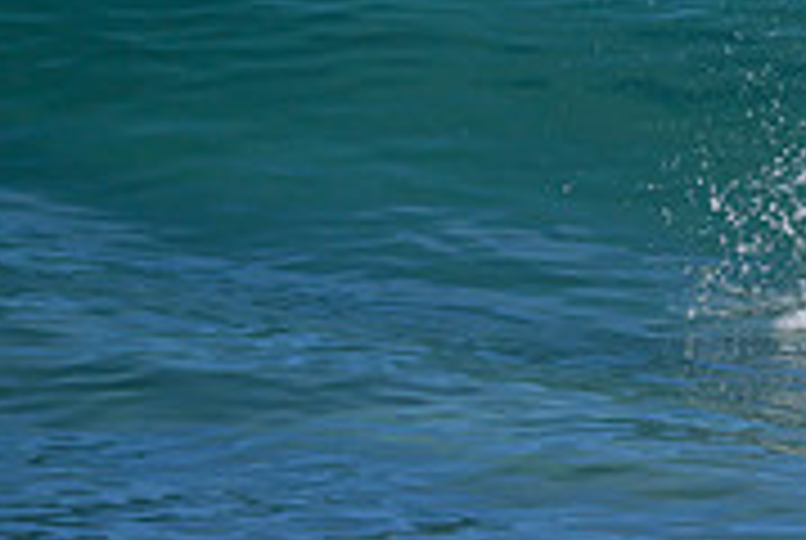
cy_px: -356
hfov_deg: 0.7
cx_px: 1429
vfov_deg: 0.5
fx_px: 65169
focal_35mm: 2906
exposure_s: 1/2000
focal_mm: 800
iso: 280
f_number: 6.3
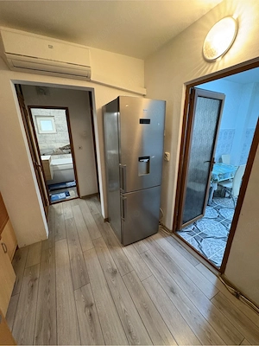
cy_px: 173
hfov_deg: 85.7
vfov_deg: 102.1
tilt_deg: -15.7
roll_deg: +1.0
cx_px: 130
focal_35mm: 14
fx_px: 140
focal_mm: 2.22
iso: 500
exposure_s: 1/50
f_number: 2.2
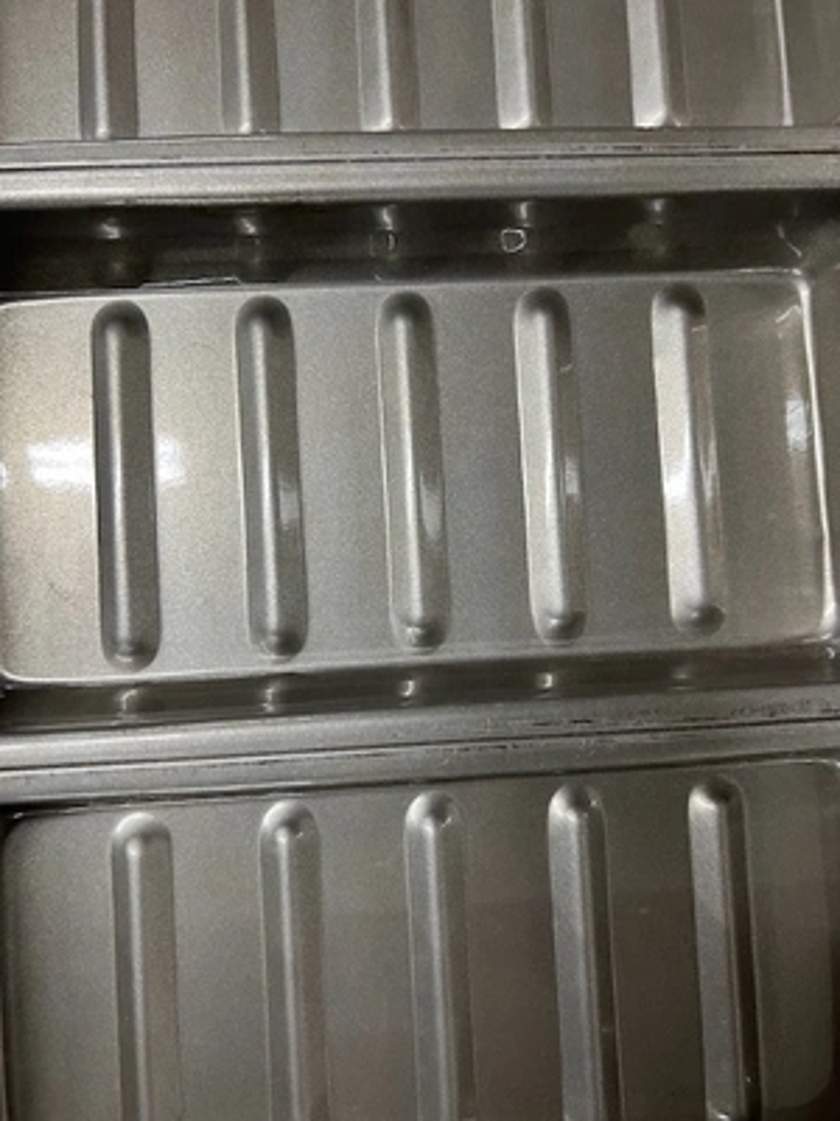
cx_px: 420
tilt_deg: -85.4
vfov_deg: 67.3
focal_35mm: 26
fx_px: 841
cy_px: 560
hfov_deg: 53.1
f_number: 1.5
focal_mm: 5.7
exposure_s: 1/60
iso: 160
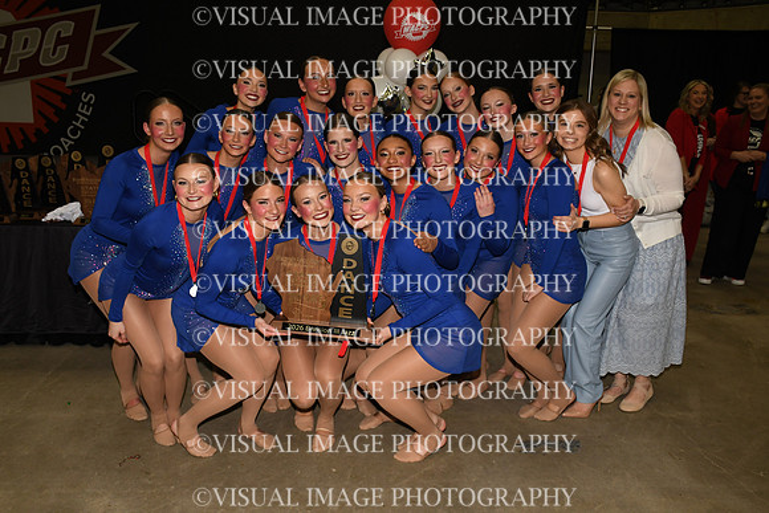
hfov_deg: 57.2
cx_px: 384
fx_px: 705
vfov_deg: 40.0
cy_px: 256
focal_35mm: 33
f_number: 6.3
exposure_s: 1/125
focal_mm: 22
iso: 640
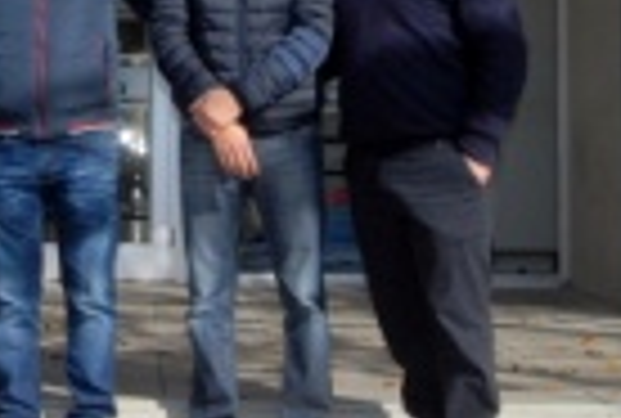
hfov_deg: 18.8
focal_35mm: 107
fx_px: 1852
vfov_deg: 12.7
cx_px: 104
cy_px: -13
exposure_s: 1/250
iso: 400
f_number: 16
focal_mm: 22
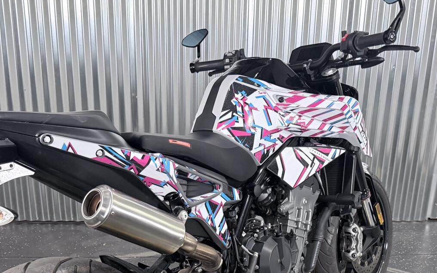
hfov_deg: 40.3
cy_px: 249
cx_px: 224
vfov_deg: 25.0
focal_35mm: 50
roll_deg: -1.2
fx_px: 595
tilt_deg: -21.0
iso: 400
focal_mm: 6.76
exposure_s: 1/120
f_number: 1.78
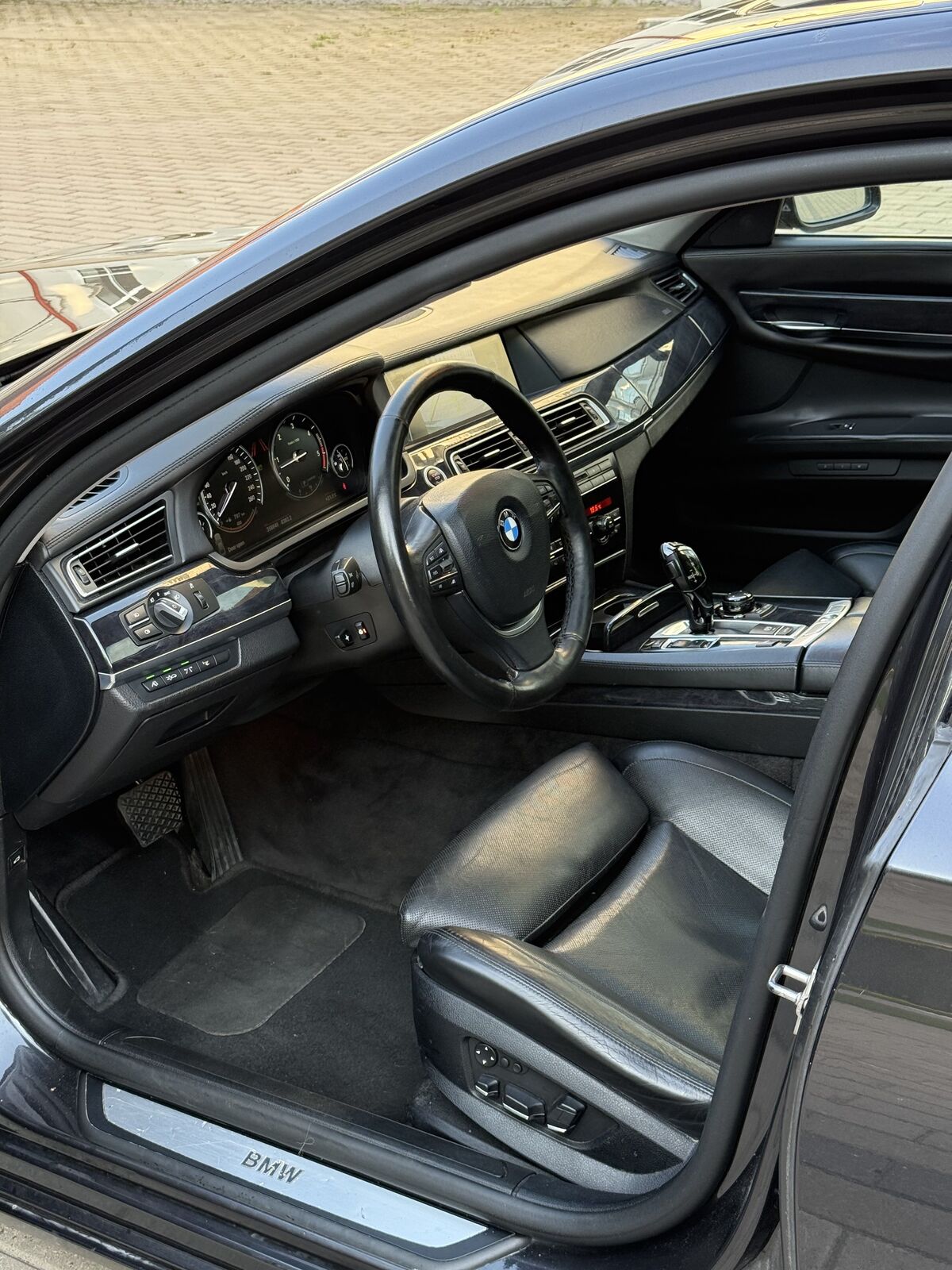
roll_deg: +1.3
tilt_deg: -23.6
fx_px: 1760
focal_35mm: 48
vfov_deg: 39.7
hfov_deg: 30.3
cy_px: 635
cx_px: 476
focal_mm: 6.76
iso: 125
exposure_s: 1/173
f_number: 1.78
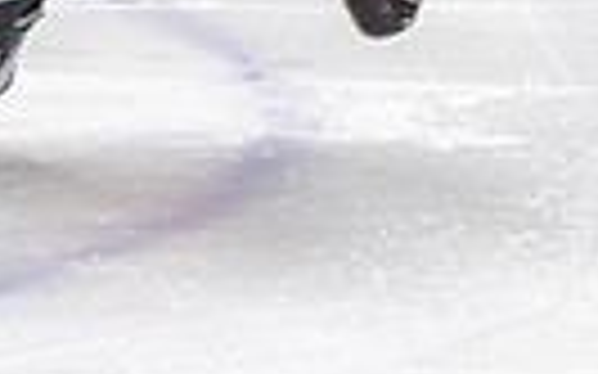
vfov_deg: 2.1
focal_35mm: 616
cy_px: -326
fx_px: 10035
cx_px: 196
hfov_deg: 3.4
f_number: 2.8
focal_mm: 112
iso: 4000
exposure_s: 1/640
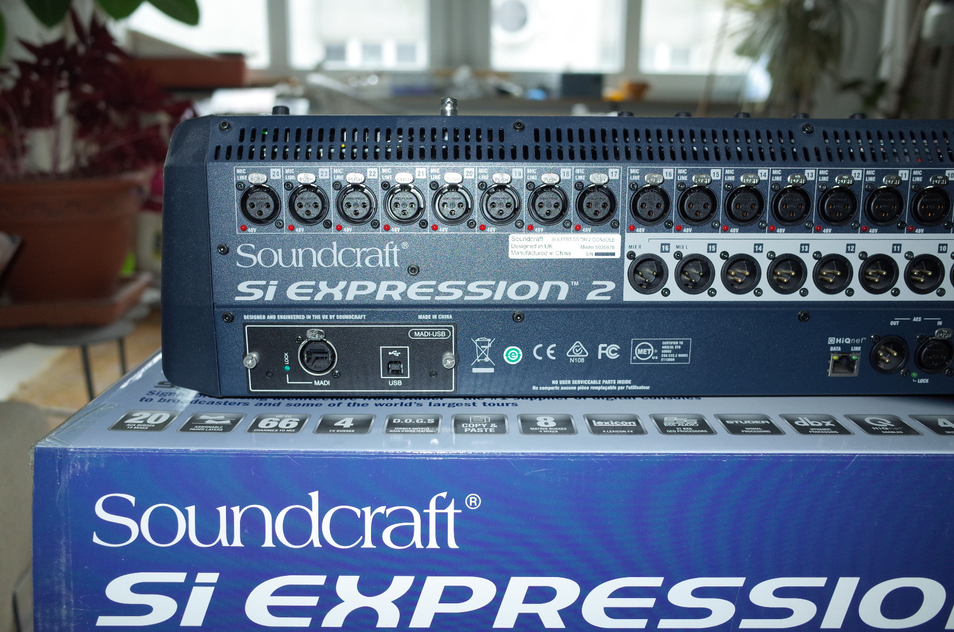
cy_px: 316
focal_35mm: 28
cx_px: 477
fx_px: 741
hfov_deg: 65.6
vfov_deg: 46.2
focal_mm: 18.3
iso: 400
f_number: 2.8
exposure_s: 1/125
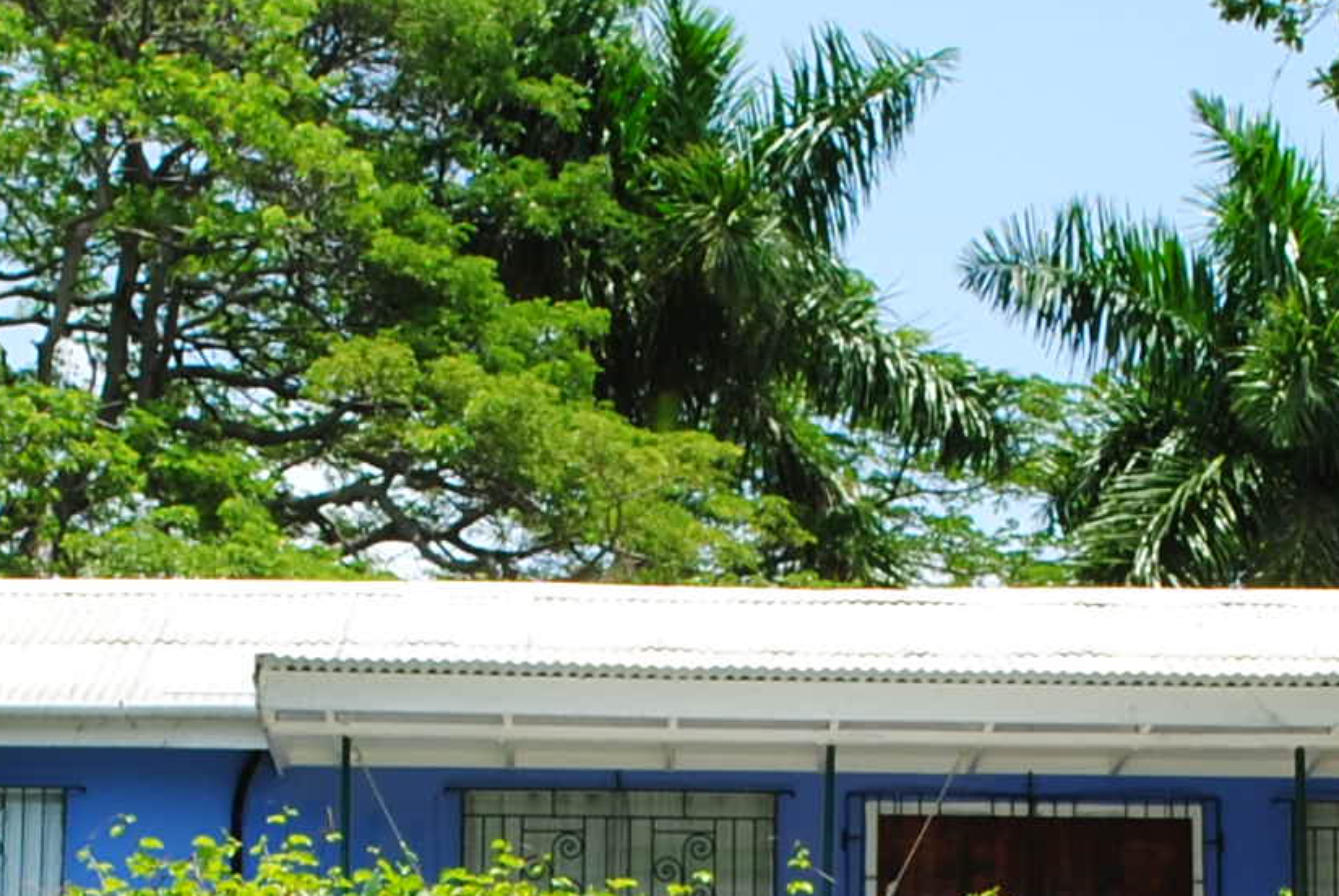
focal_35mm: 169
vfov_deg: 8.0
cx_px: 631
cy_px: 1190
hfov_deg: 12.1
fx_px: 6292
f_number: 8
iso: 100
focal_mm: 24
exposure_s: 1/200
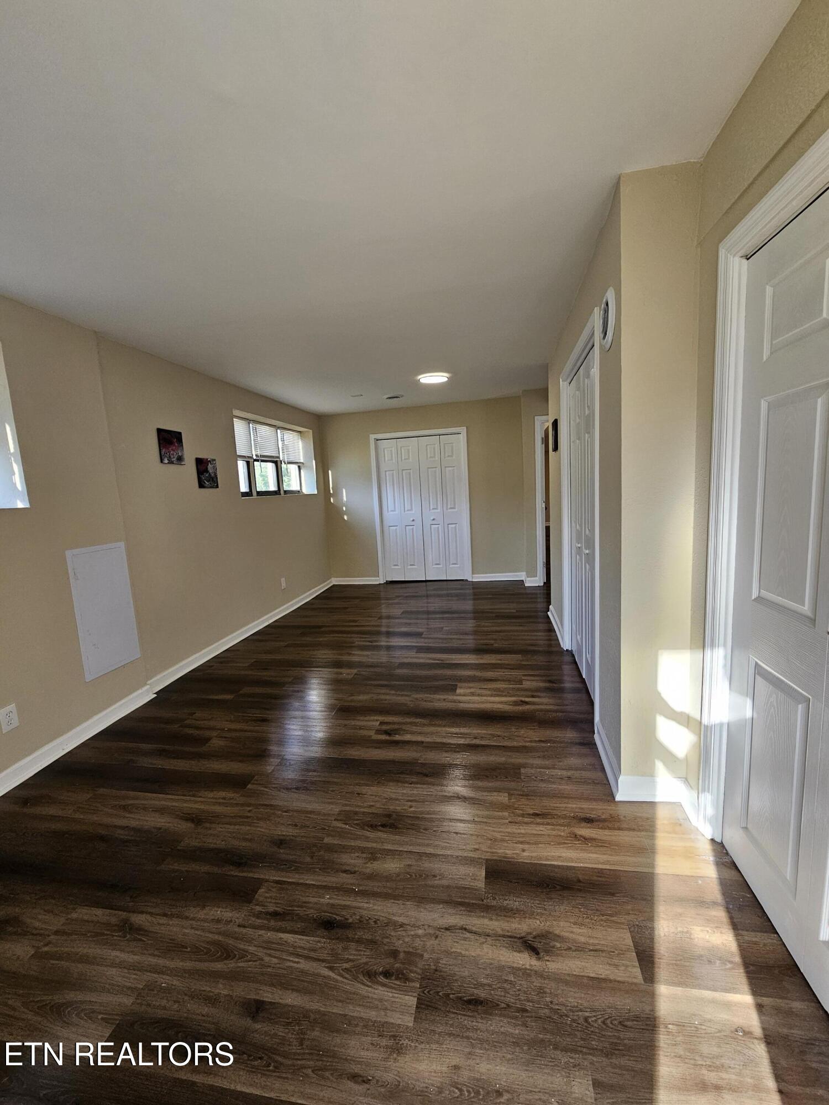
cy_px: 552
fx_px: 415
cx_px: 414
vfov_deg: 106.2
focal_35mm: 13
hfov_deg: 89.9
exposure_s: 1/60
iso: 80
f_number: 2.2
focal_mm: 2.2
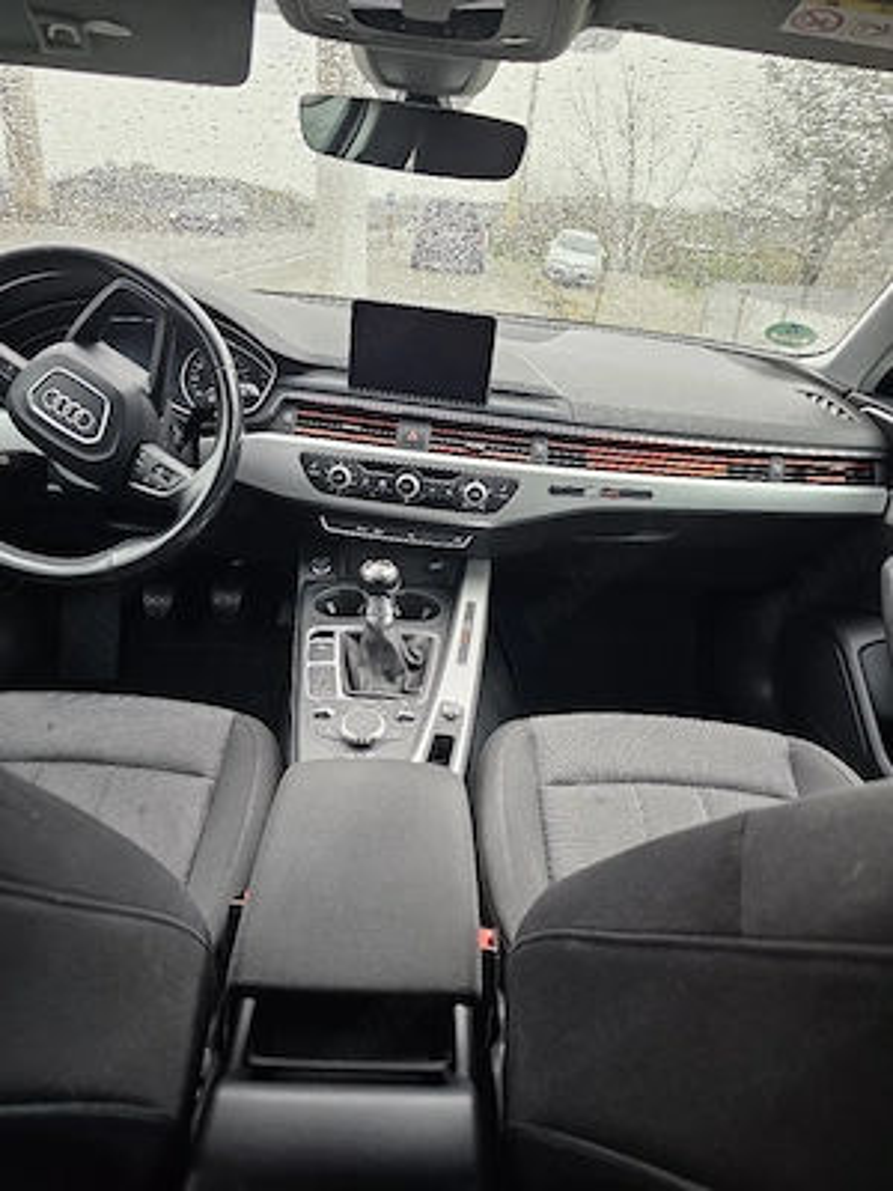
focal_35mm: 23
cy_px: 596
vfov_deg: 73.9
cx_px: 446
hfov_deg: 58.9
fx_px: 791
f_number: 1.7
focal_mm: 6.3
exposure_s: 1/182
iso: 160
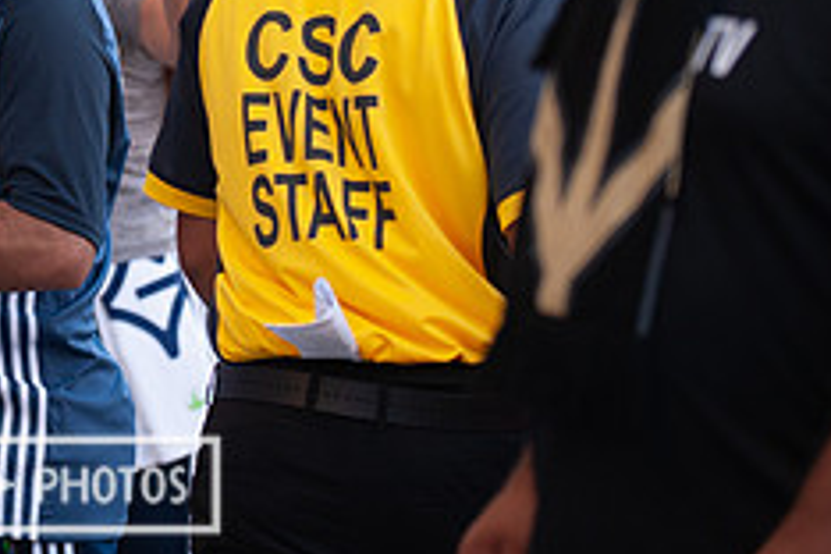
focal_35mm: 297
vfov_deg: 4.6
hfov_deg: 6.9
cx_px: -32
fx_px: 6855
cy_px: -50
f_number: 2.8
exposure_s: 1/640
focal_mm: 120
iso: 800
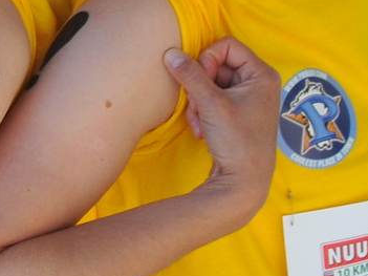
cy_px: 29
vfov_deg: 5.0
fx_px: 3161
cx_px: -369
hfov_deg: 6.5
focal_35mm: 297
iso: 400
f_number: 6.3
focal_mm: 29
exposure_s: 1/160
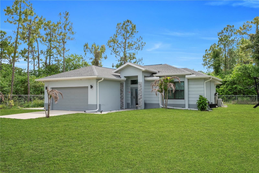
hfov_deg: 61.9
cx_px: 130
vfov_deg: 43.6
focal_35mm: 30
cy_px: 86
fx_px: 216
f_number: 8
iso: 100
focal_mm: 20
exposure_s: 1/250
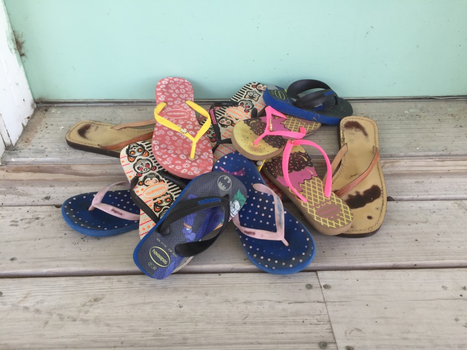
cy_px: 175
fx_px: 391
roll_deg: -0.3
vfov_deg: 48.2
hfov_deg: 61.7
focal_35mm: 29
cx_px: 234
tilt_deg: -35.2
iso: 32
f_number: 2.2
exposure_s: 1/130
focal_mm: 4.15
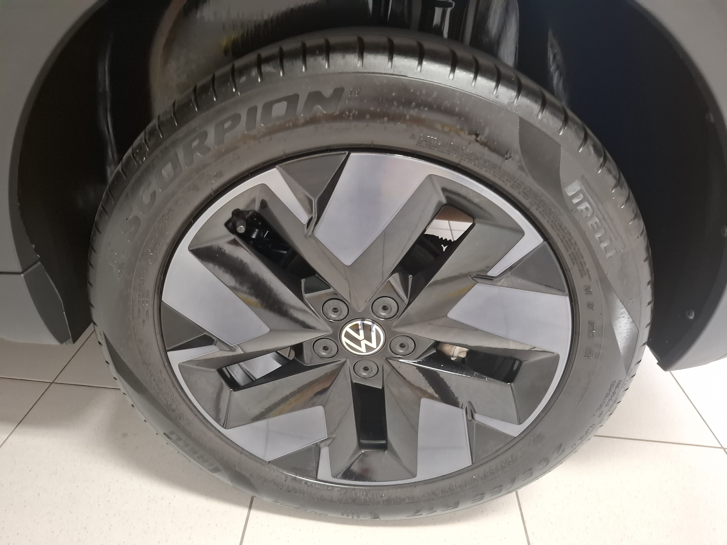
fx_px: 483
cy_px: 272
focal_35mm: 23
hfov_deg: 73.9
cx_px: 364
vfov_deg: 58.9
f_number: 1.8
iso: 500
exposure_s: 1/24
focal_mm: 5.54
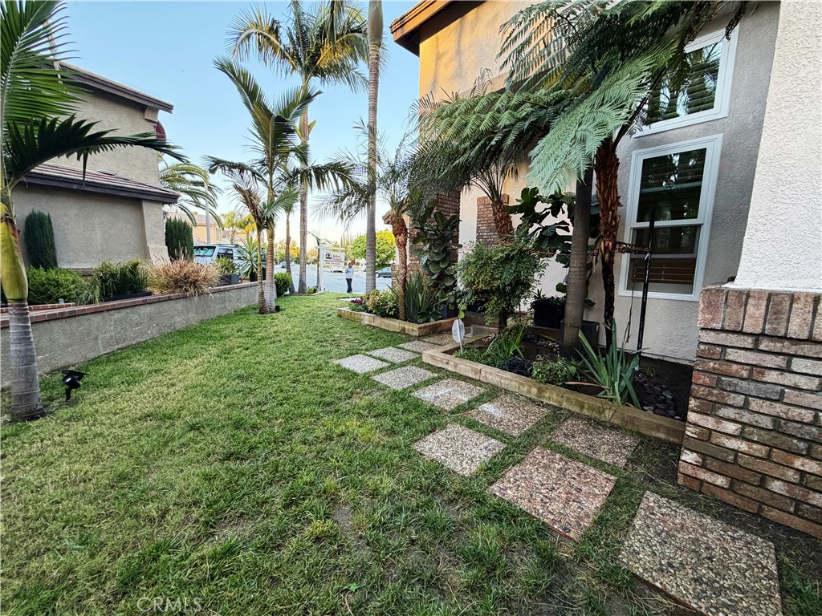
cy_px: 308
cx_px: 411
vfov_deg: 85.7
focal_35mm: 14
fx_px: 332
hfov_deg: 102.1
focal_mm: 2.22
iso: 160
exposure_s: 1/121
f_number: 2.2
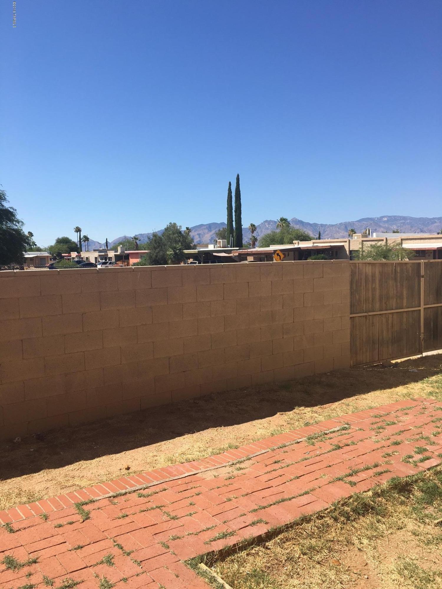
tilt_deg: -6.3
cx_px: 221
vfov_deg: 61.7
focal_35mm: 29
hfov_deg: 48.2
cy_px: 294
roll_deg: +0.9
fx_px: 494
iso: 25
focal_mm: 4.15
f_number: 2.2
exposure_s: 1/1637
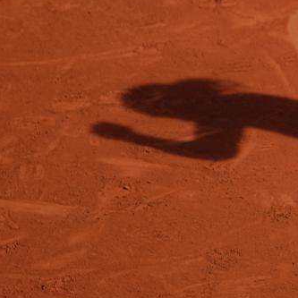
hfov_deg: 1.2
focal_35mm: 1431
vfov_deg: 1.2
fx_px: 13937
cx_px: 510
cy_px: -50
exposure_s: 1/8000
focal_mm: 400
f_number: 2.8
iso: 400
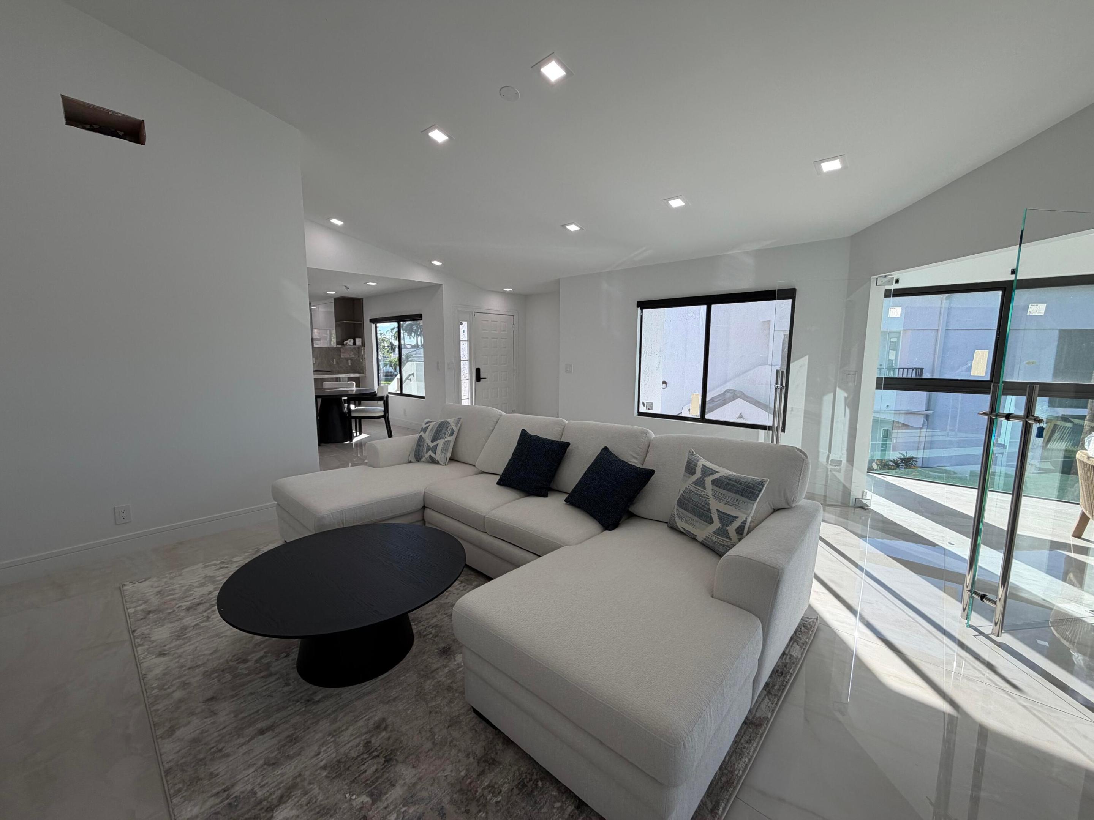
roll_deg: +0.4
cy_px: 410
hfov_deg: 102.1
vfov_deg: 85.7
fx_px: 442
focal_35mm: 14
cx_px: 547
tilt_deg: -7.2
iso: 50
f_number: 2.2
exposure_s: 1/328
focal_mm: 2.22
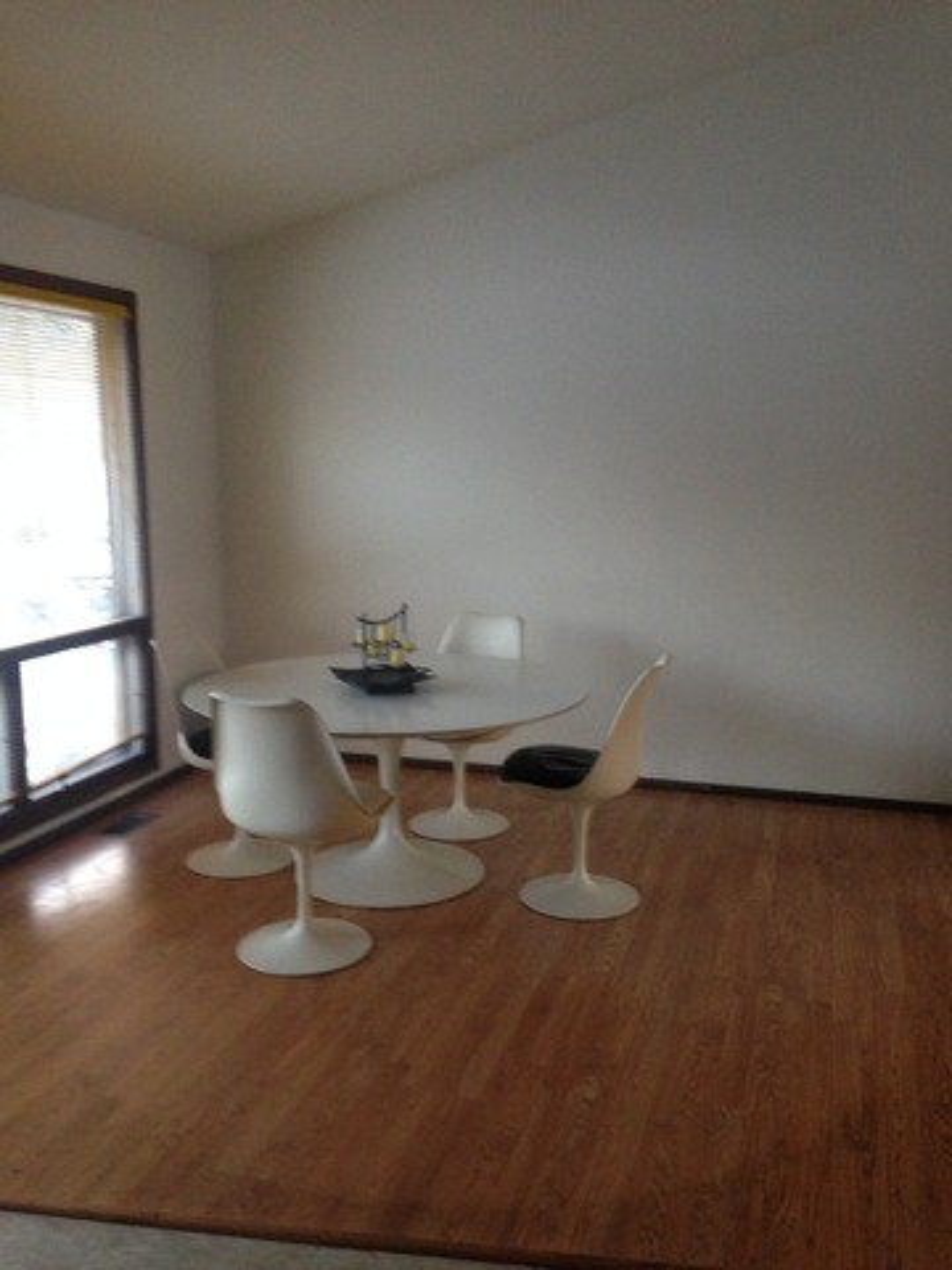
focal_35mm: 33
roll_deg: -1.1
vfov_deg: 55.4
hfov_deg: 42.9
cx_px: 476
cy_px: 635
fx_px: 1210
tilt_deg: -8.1
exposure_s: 1/20
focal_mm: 4.12
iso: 320
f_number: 2.4
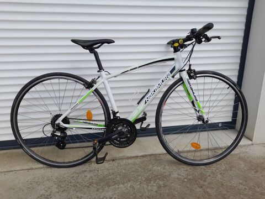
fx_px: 191
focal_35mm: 25
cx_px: 132
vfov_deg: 54.9
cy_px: 100
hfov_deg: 69.4
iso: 20
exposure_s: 1/567
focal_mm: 4.6
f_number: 2
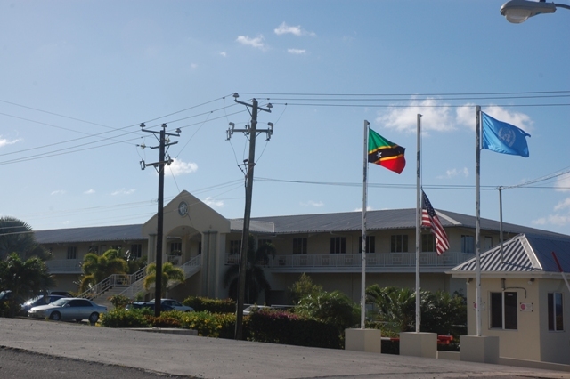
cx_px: 285
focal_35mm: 60
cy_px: 190
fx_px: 949
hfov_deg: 33.4
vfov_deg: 22.6
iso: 200
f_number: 10
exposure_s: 1/400
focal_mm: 40
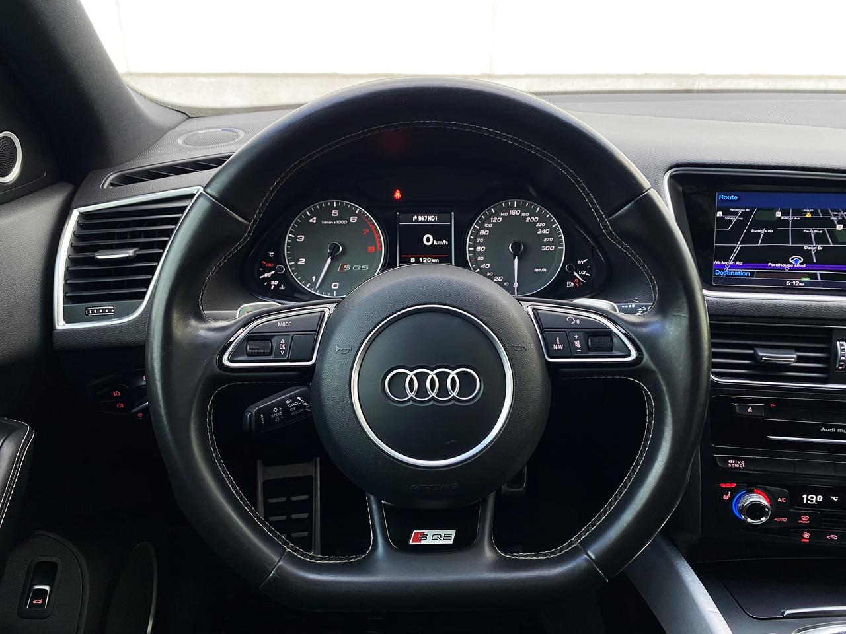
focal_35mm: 26
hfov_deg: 67.3
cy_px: 317
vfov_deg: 53.1
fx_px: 635
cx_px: 423
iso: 125
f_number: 1.8
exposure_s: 1/62
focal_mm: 4.25
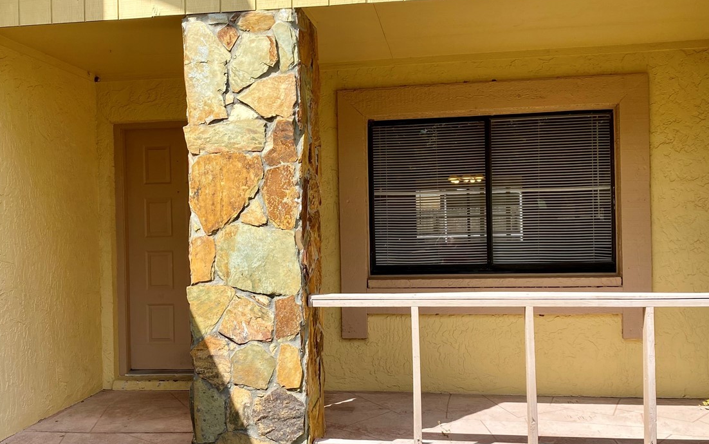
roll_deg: +0.6
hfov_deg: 49.2
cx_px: 324
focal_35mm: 40
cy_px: 224
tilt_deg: -0.9
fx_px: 773
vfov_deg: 32.0
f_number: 1.8
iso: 32
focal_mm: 4.25
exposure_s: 1/2410
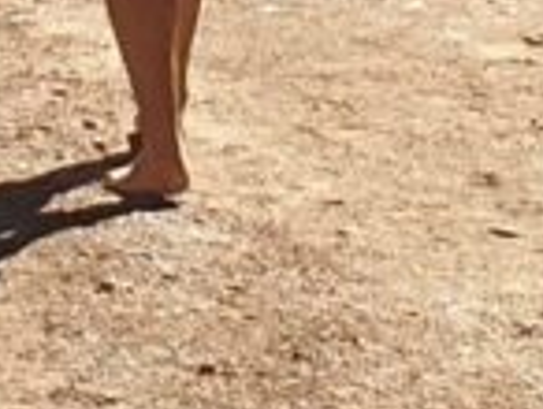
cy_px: -866
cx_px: 145
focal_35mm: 142
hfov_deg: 13.8
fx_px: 2231
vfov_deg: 8.5
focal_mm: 4.3
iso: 50
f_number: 2.4
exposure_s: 1/1174
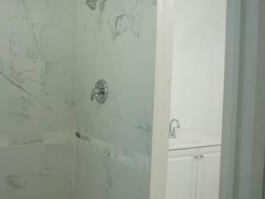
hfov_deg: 43.5
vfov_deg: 33.6
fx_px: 329
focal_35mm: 43
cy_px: 94
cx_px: 100
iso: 100
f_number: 3.3
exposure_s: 1/40
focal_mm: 5.2
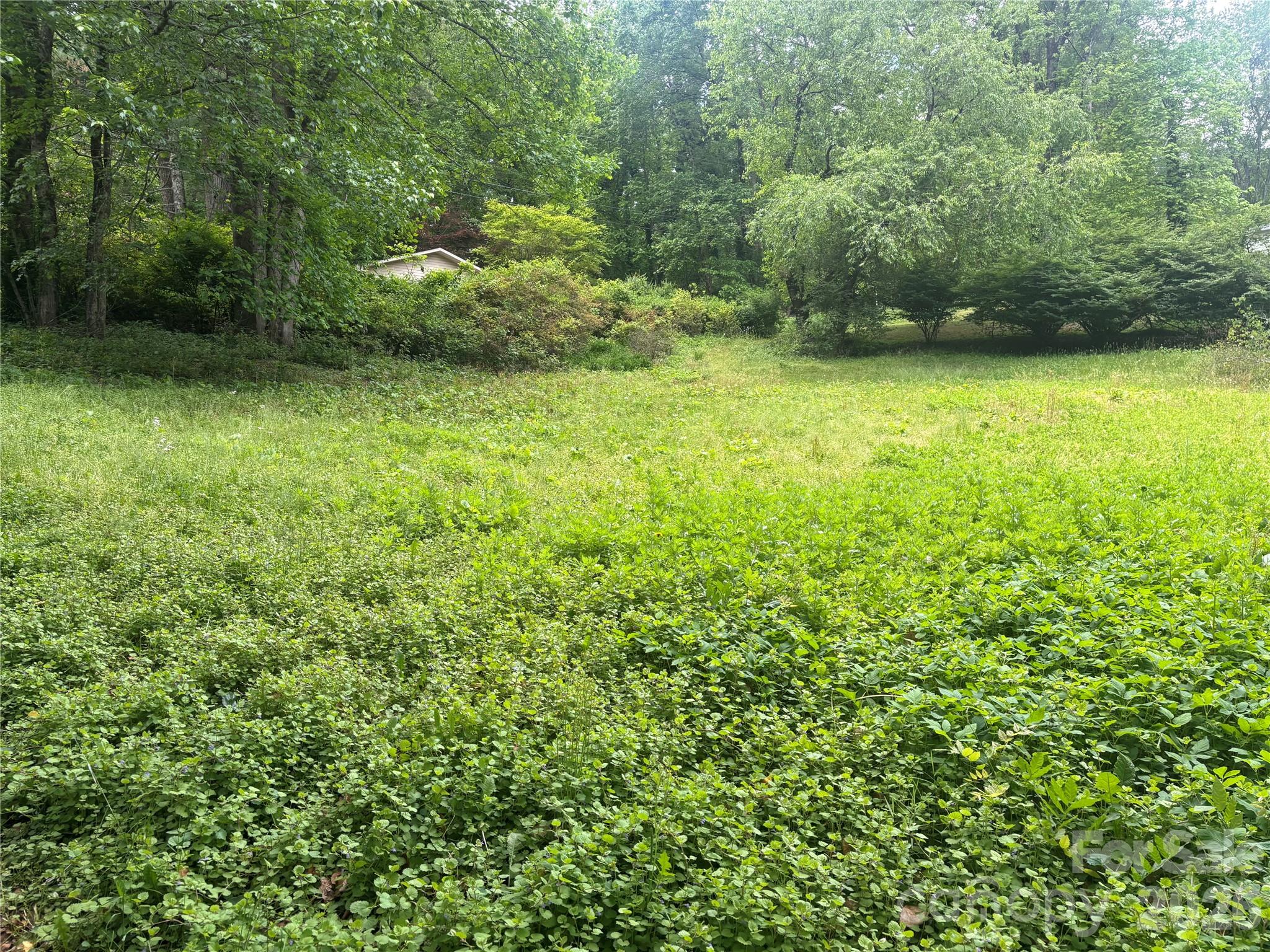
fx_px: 954
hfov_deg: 67.3
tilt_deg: -1.1
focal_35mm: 26
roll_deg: +0.6
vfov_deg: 53.1
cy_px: 476
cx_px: 635
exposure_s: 1/275
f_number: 1.6
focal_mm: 5.96
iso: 50
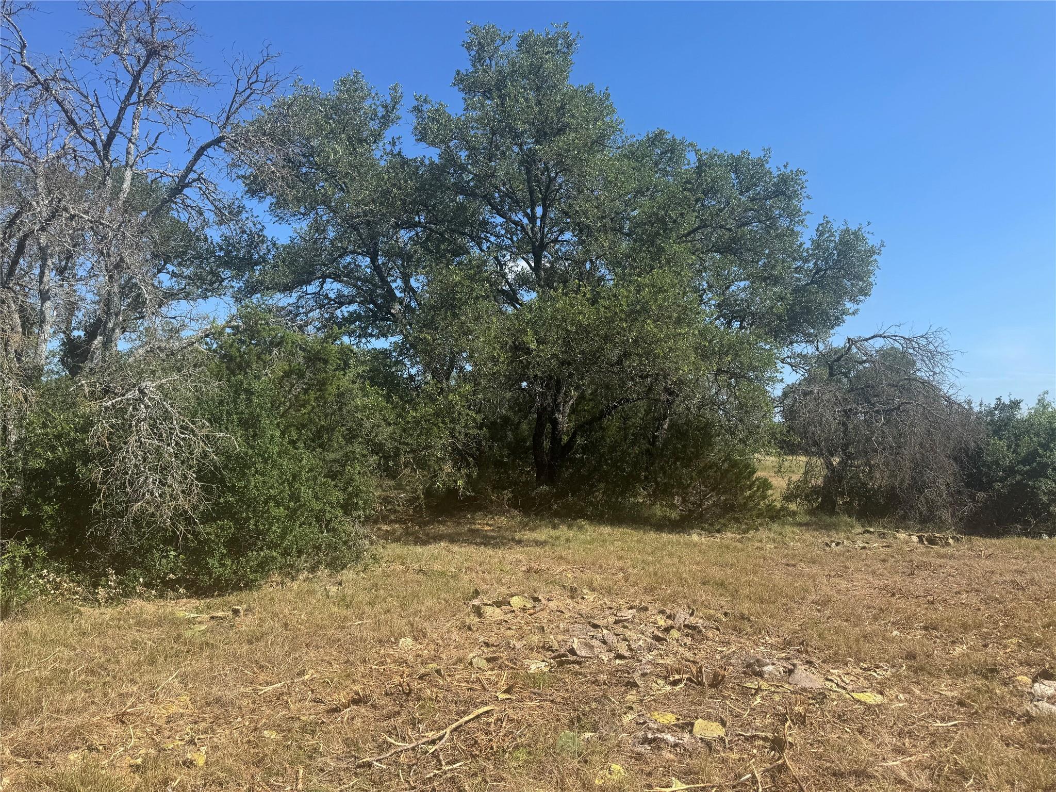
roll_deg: +0.0
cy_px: 396
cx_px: 528
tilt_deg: +2.3
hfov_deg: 71.6
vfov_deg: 56.8
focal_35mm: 24
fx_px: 732
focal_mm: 6.76
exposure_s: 1/3096
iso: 80
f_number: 1.78
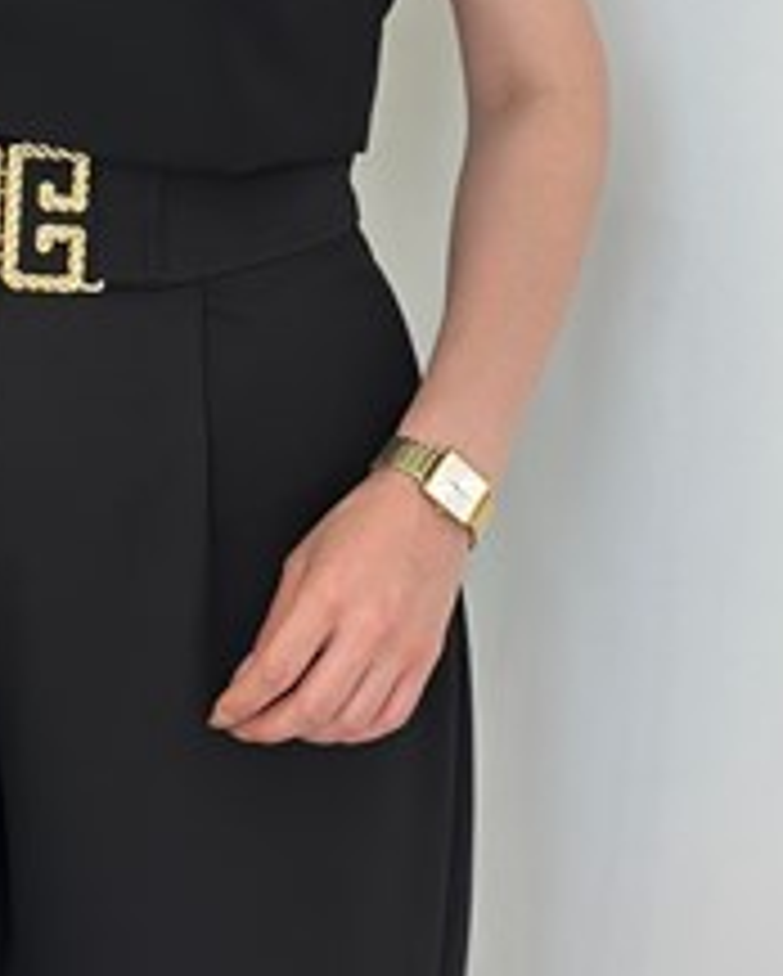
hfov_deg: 13.3
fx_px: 3327
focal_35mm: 115
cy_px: -56
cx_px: 112
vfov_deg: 16.3
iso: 100
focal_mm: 6.86
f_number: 1.78
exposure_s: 1/172
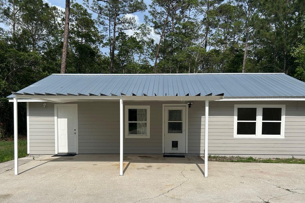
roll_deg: +0.2
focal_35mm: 33
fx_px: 280
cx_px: 154
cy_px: 131
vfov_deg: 39.6
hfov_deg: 57.2
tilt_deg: -3.9
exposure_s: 1/8696
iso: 50
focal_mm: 5.7
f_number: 1.5
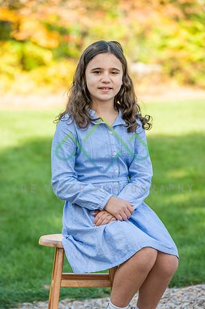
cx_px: 102
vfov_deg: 10.3
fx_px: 1712
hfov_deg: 6.9
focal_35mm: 200
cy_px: 154
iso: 100
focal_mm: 200
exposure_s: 1/100
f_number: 6.3
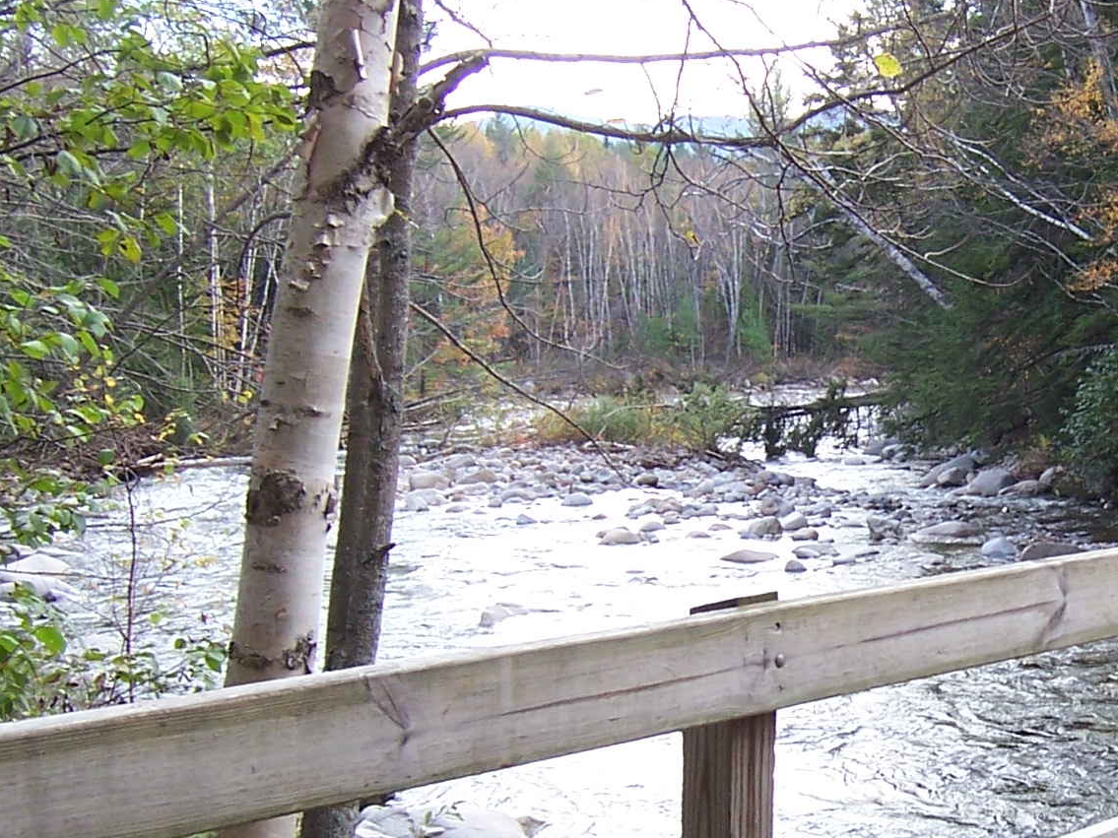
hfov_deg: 28.2
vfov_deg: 21.8
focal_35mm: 67
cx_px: 944
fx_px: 2164
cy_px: 594
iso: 80
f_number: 3.4
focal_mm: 5.5
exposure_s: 1/90
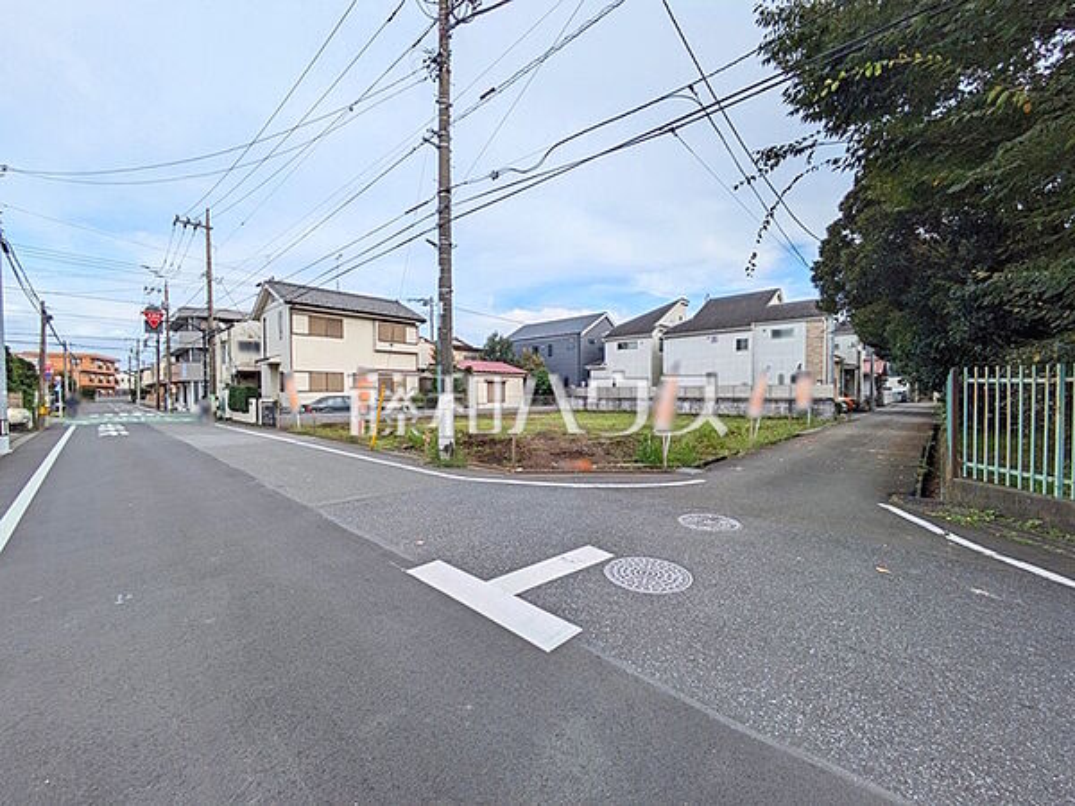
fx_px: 435
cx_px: 538
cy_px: 403
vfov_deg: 85.7
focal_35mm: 14
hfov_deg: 102.1
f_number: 2.2
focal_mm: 1.83
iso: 51
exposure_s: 1/3846
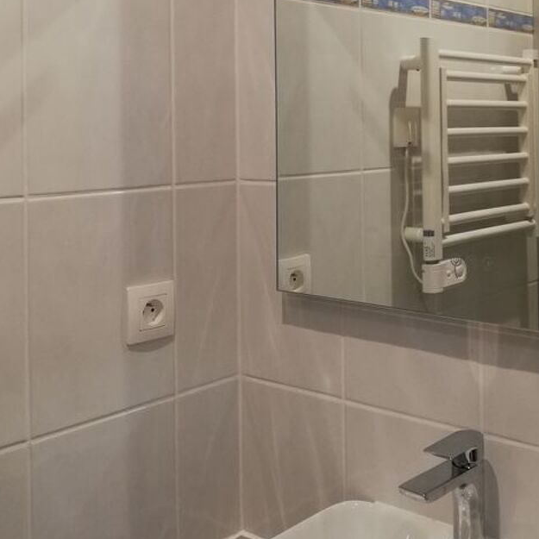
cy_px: 124
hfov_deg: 34.1
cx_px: 396
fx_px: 863
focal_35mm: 49
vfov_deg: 33.8
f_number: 2.2
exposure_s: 1/33.3
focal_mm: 3.81
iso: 200
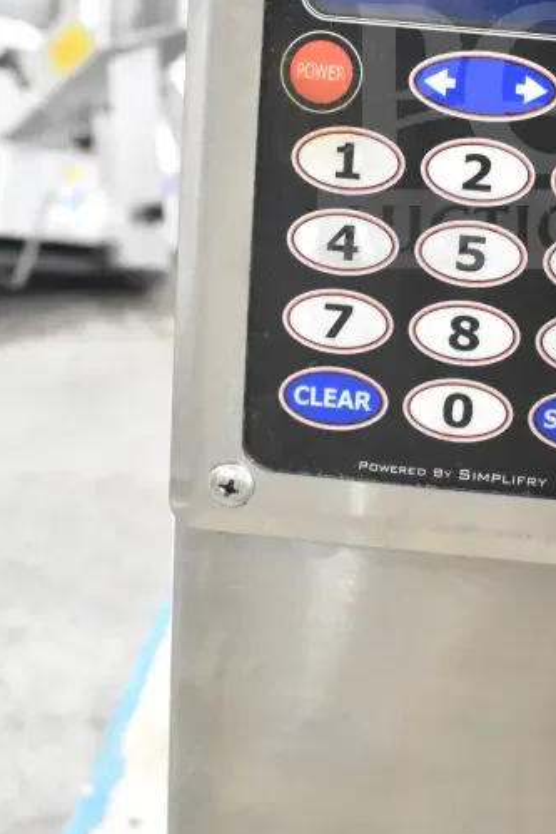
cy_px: 136
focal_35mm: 55
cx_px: 504
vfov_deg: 34.8
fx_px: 1273
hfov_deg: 23.9
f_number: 6.3
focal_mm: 20
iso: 6400
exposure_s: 1/160
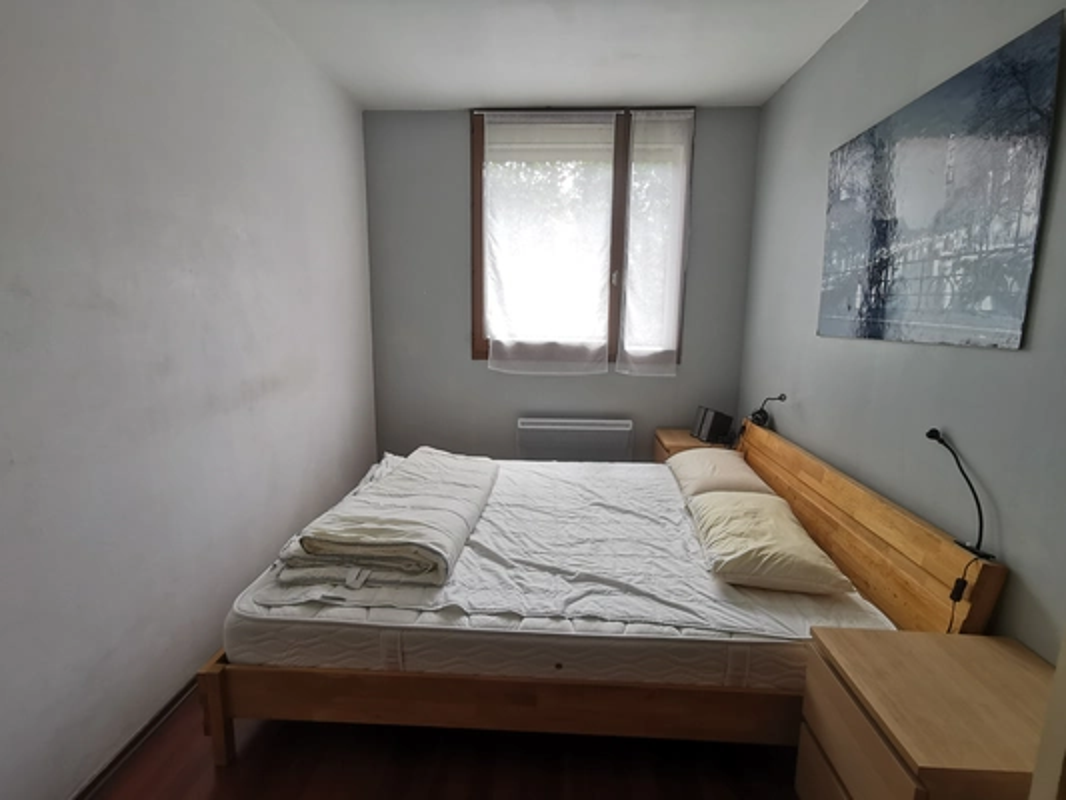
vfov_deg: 74.8
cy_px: 400
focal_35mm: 17
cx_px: 533
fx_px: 524
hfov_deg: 91.0
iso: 80
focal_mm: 2.26
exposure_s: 1/100
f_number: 2.2
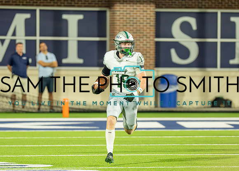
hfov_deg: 4.7
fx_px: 2936
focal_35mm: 433
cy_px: 103
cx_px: 123
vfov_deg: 3.3
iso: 3200
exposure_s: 1/1600
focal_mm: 200
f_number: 2.8
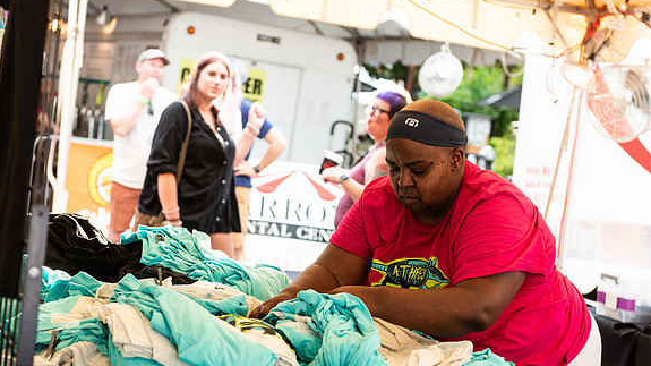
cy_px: 214
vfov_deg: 16.3
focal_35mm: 74
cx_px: 325
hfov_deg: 28.6
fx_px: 1277
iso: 250
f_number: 4.5
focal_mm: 70
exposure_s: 1/250
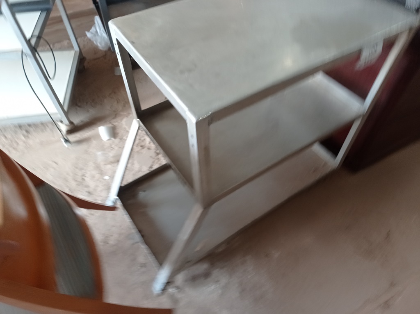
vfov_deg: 49.7
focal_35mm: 28
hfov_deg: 63.5
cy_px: 157
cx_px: 210
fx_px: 339
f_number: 1.79
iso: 176
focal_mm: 4.7
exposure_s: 1/40
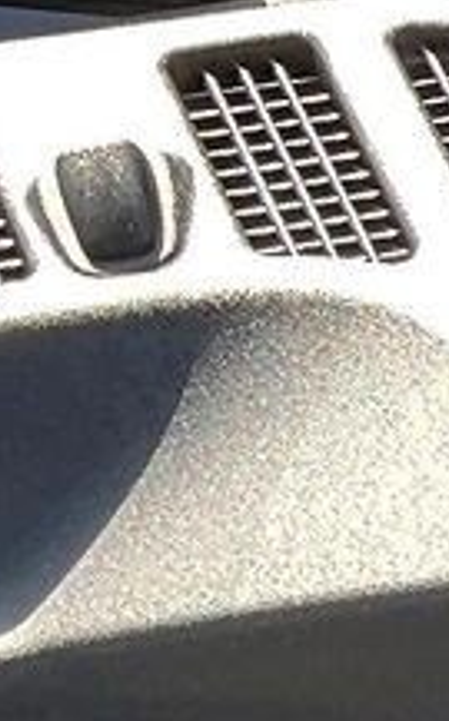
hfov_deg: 5.1
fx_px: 4459
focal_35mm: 227
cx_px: 1849
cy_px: 1286
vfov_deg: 8.9
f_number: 1.8
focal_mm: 3
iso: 16
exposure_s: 1/133
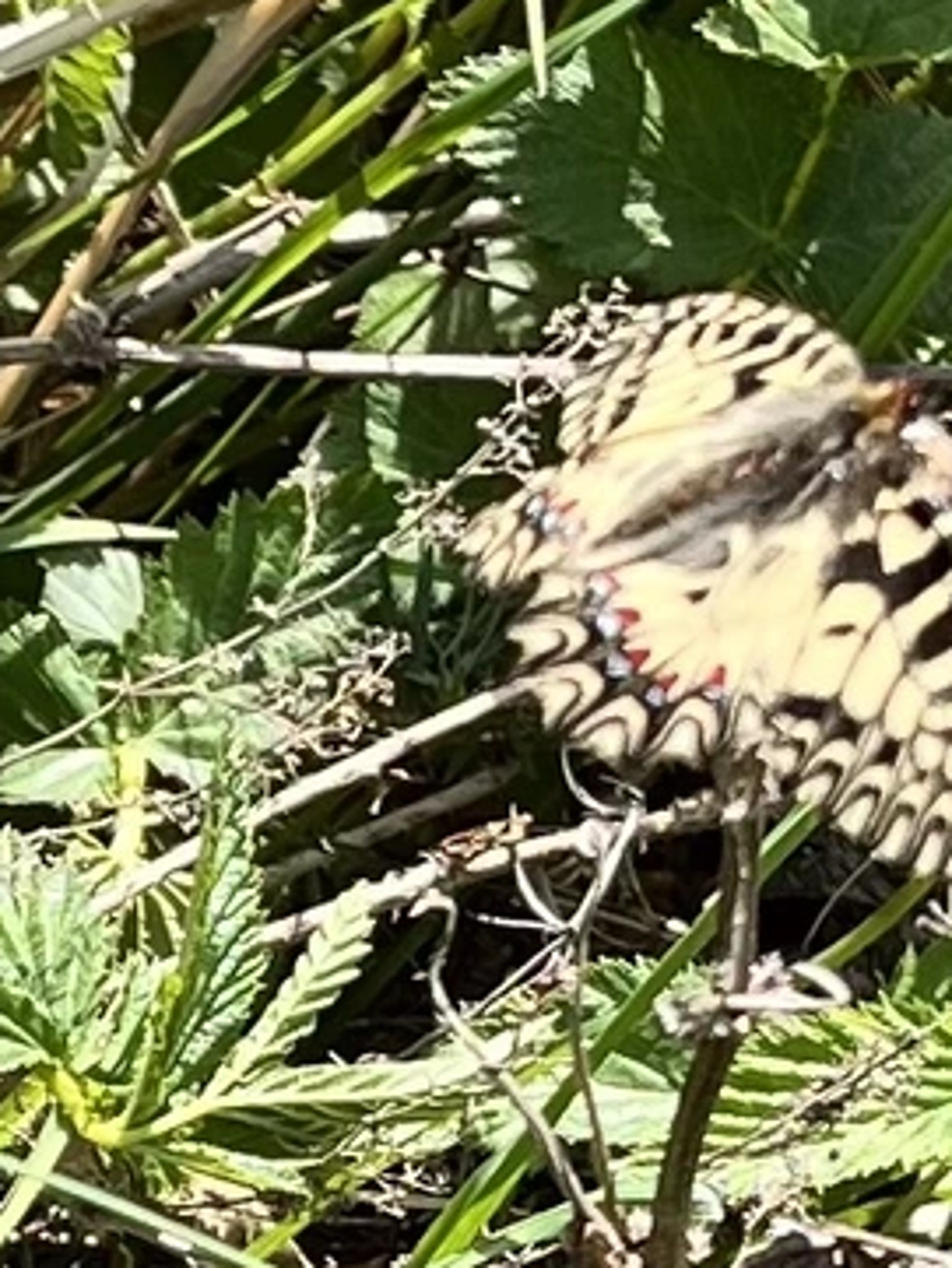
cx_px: 715
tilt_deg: -53.7
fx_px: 1686
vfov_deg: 41.2
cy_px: 576
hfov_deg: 31.0
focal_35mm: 46
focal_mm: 5.1
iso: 50
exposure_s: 1/928
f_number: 1.6
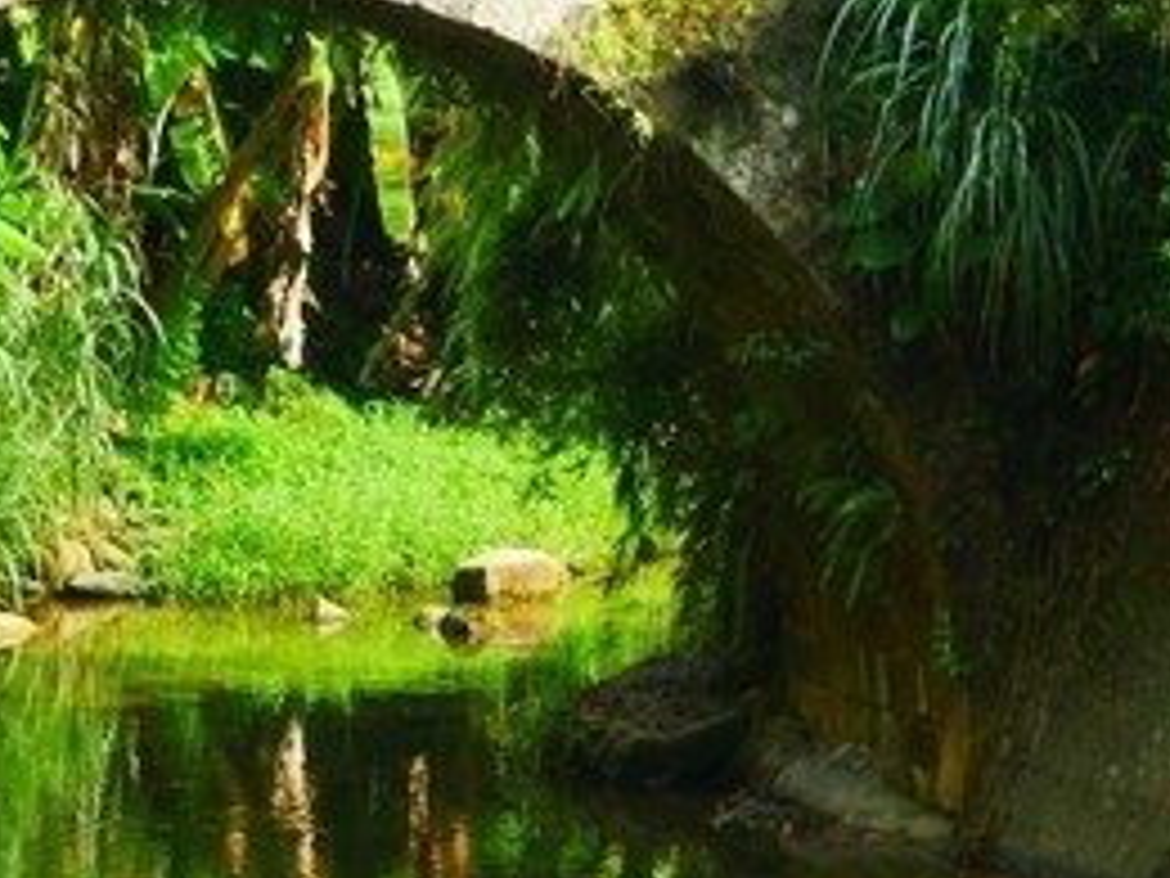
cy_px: 531
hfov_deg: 10.2
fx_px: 6557
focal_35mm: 194
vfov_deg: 7.7
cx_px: 392
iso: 250
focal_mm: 42
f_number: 5.9
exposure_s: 1/100
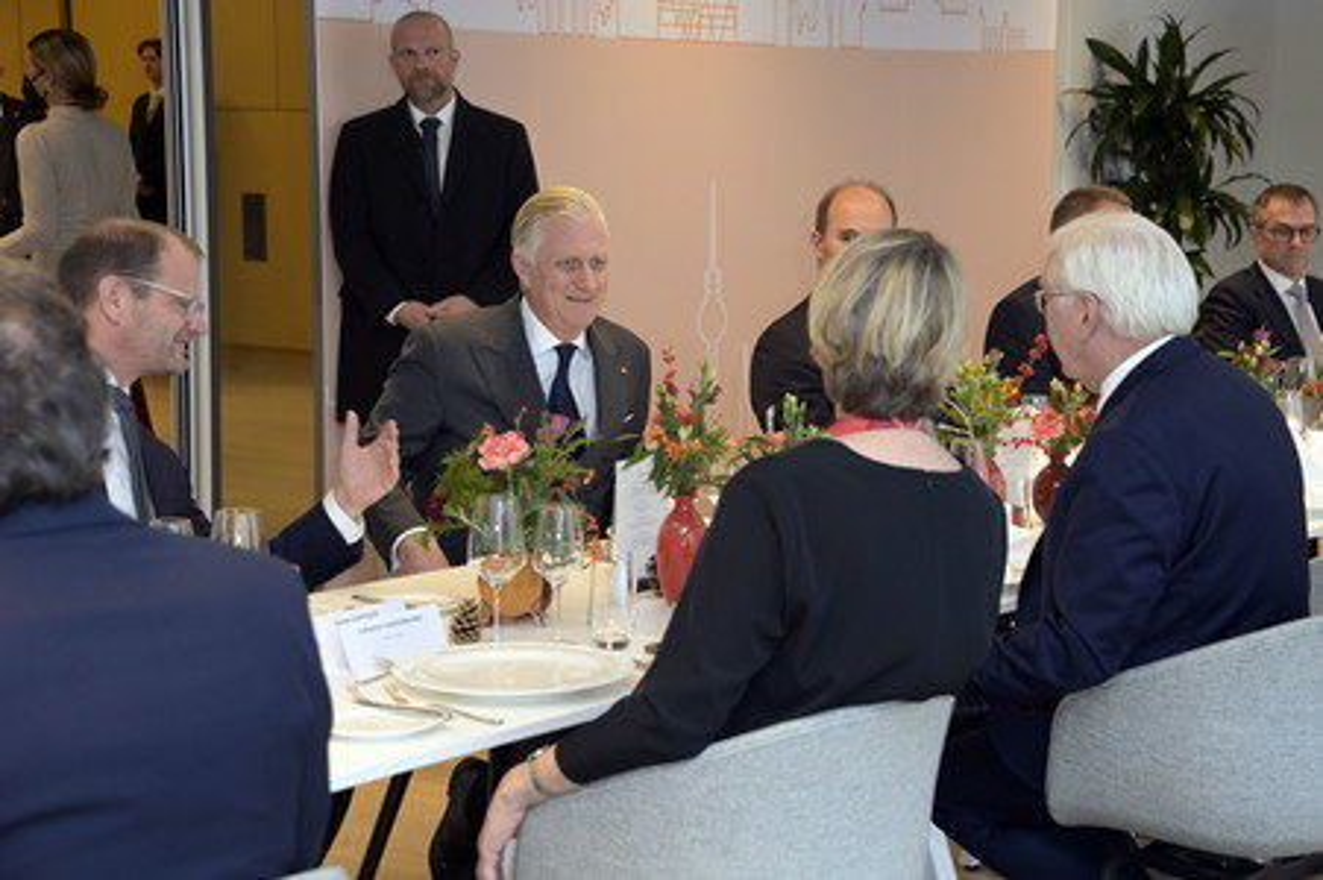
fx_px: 2497
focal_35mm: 68
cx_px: 662
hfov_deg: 29.7
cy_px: 440
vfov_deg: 20.0
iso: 1600
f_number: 5.6
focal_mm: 68
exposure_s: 1/125
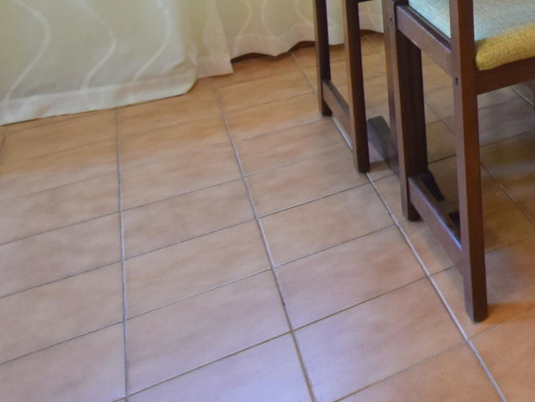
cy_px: -173
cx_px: 812
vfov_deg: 25.0
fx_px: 726
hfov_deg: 27.3
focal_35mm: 47
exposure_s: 1/60
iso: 500
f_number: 4
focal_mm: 10
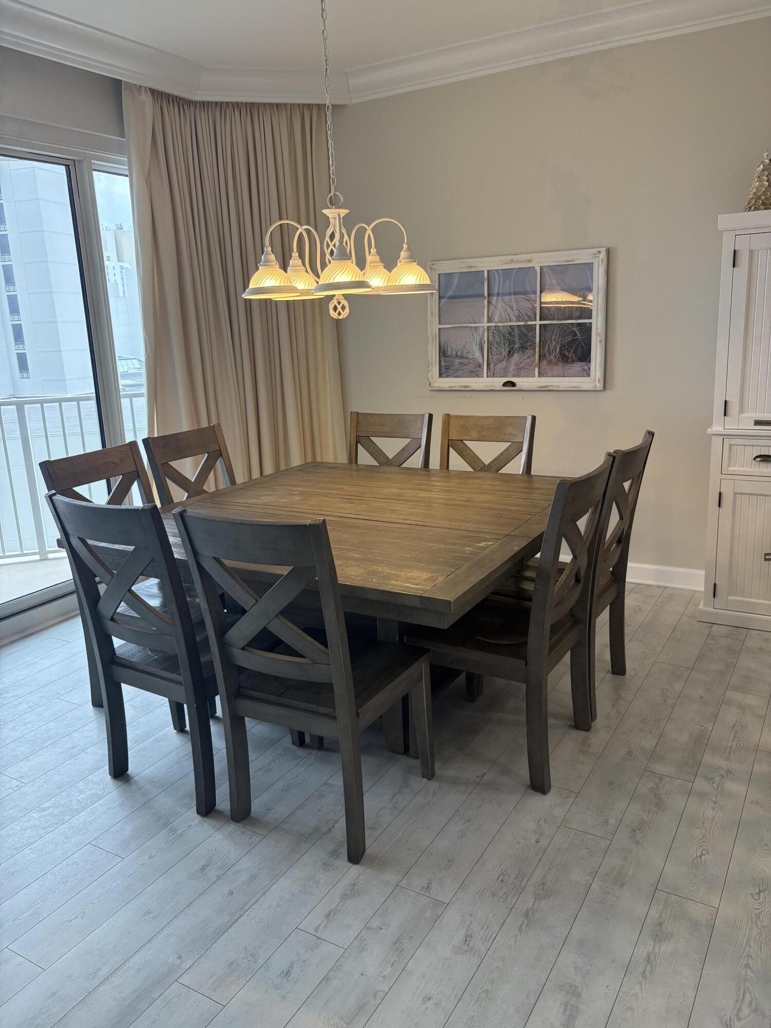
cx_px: 386
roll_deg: +1.9
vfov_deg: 67.3
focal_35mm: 26
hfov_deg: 53.1
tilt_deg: -13.2
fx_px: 772
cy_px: 514
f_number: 1.6
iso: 125
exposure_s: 1/220
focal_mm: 5.96
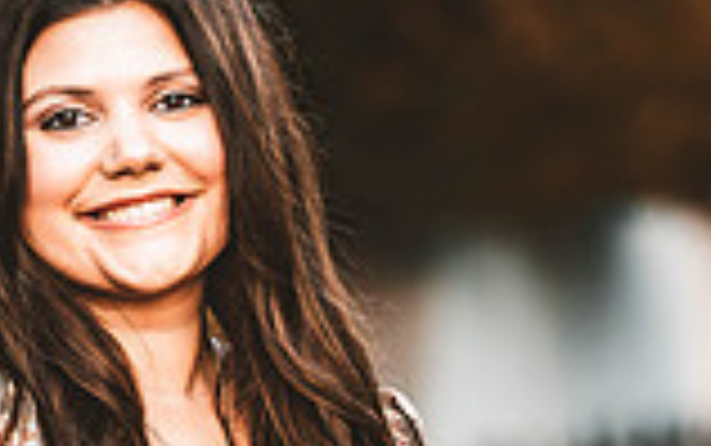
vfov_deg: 3.8
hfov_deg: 6.0
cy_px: 595
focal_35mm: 349
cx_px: 288
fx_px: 6767
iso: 400
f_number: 2.8
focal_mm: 120
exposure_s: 1/400
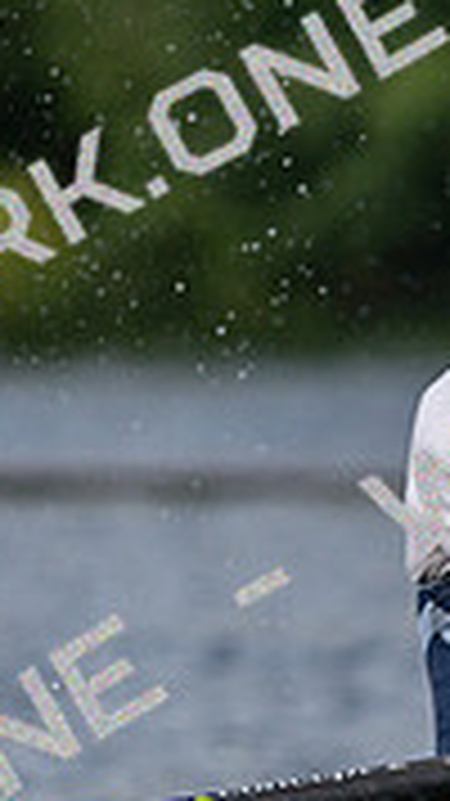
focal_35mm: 1167
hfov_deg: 1.0
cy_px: 565
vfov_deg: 1.9
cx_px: 918
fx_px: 24779
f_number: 6.3
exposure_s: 1/1600
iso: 320
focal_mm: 341
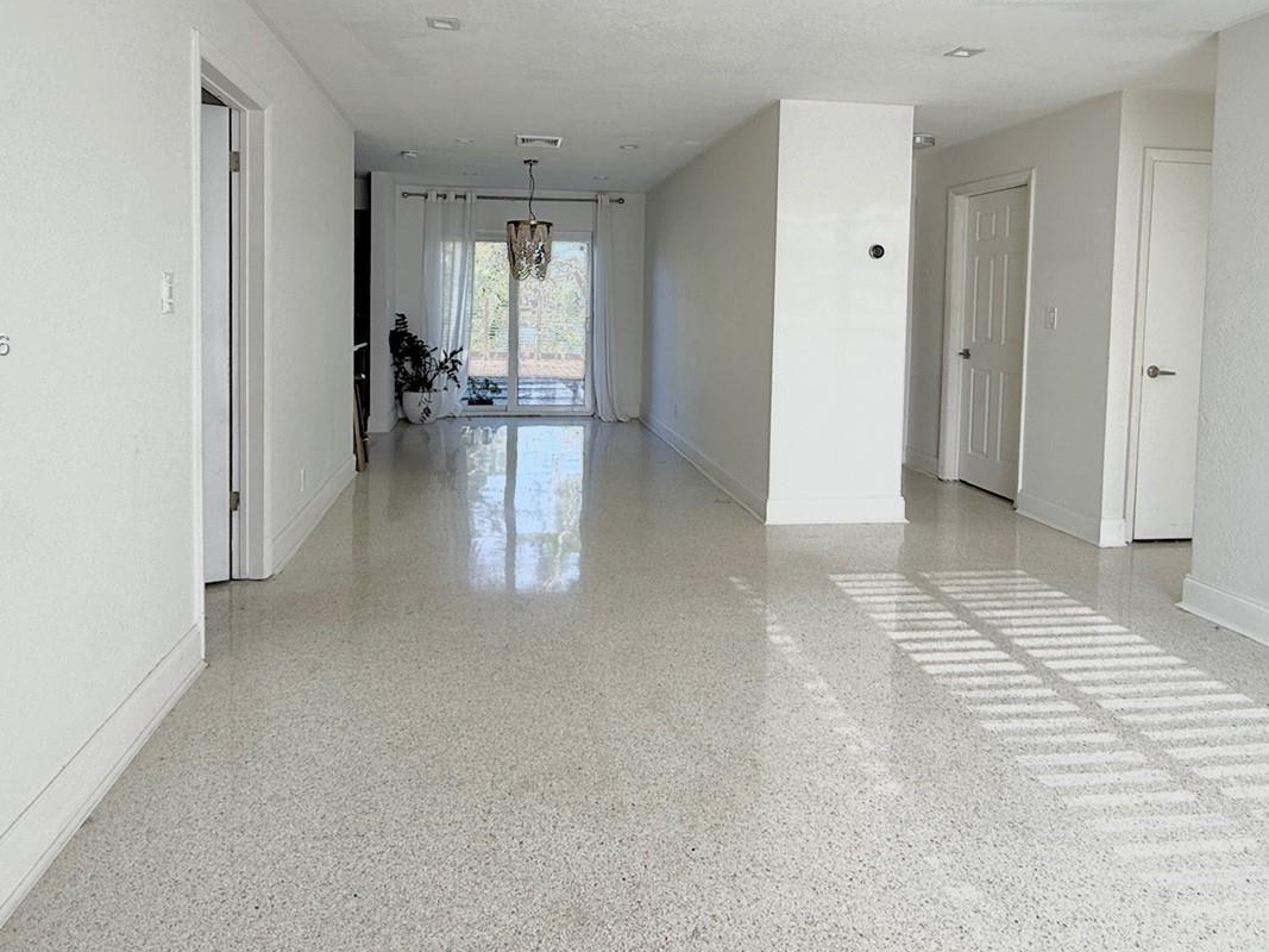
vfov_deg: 62.4
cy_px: 346
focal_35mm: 21
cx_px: 590
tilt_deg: -2.8
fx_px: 770
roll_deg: +0.4
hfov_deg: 78.9
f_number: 2.2
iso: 50
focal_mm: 2.22
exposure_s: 1/164
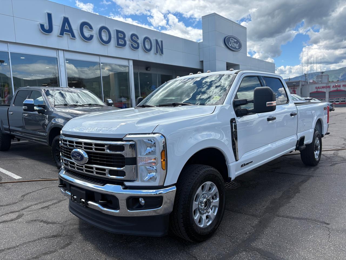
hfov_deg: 67.3
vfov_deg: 53.1
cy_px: 130
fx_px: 260
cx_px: 173
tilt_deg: -6.0
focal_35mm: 26
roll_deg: +2.9
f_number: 1.6
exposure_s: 1/2283
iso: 50
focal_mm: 5.96
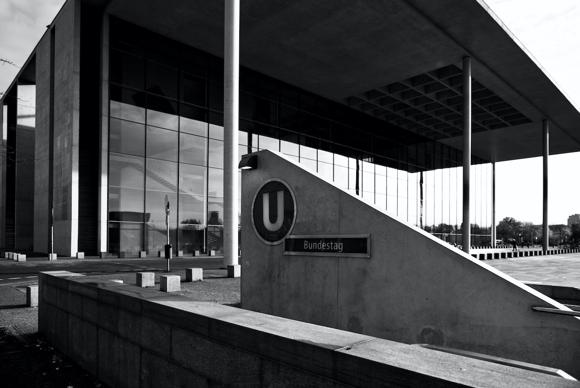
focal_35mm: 24
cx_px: 290
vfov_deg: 53.2
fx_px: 387
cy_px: 194
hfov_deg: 73.7
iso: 100
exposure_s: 1/1600
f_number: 4
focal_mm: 24
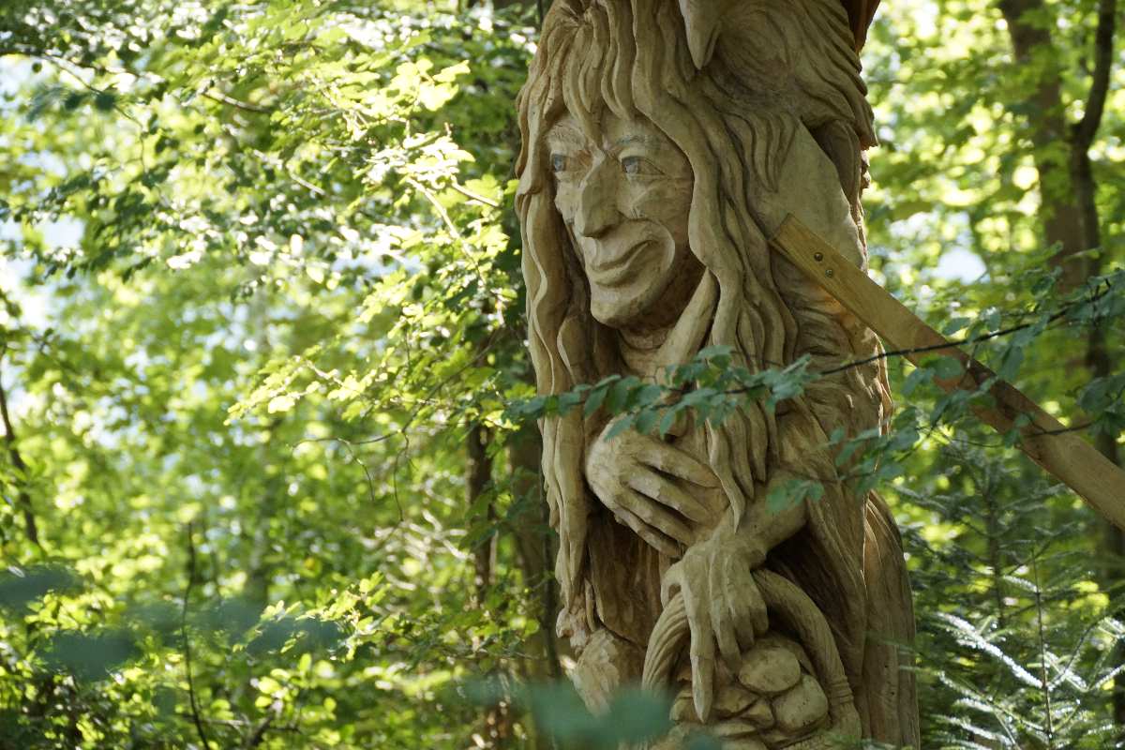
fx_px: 14061
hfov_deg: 4.6
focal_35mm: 450
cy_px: 375
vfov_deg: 3.1
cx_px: 562
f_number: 6.3
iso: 1000
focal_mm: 300
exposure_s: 1/100
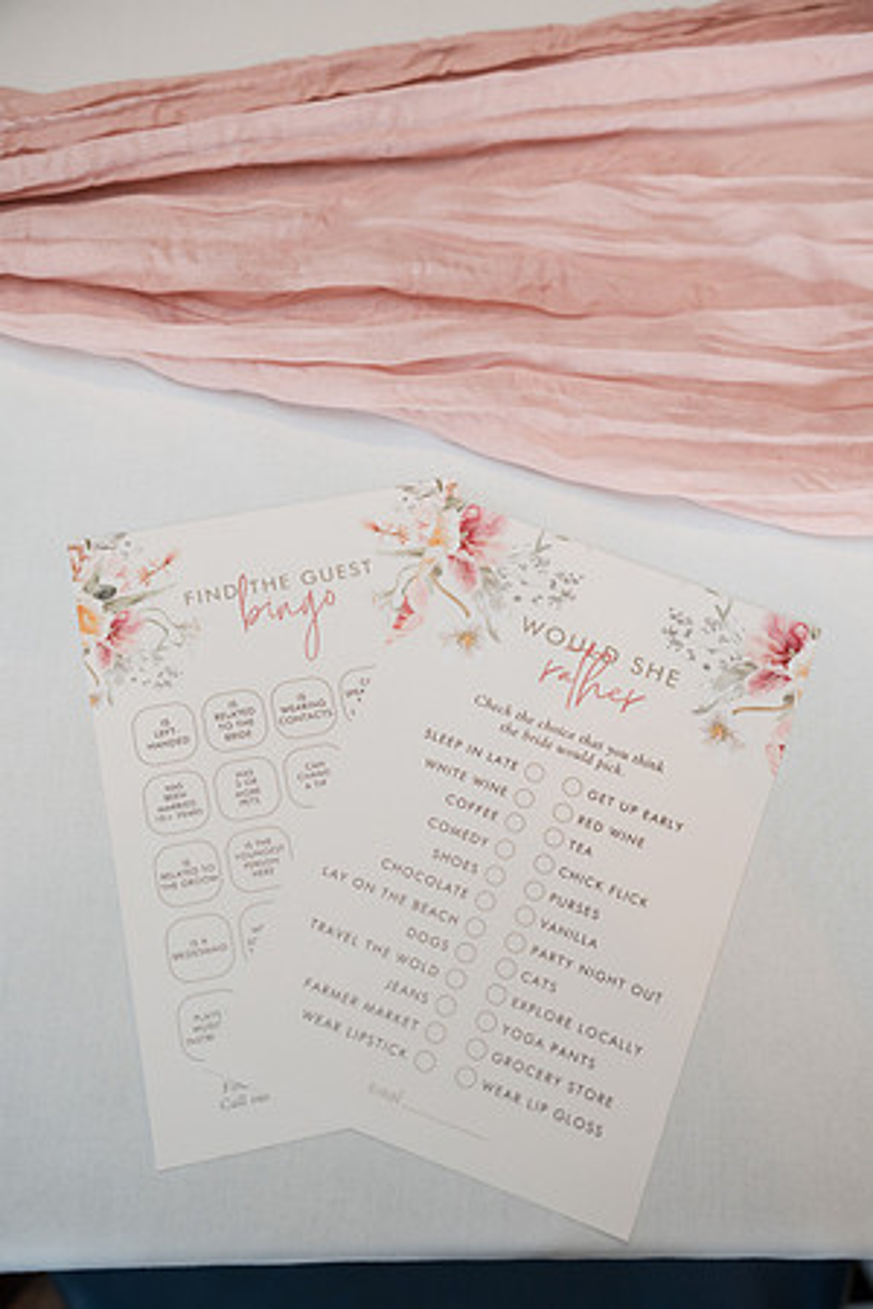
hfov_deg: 29.2
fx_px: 1673
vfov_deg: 42.7
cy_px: 654
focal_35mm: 46
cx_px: 436
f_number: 4
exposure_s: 1/250
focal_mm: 46
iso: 1600
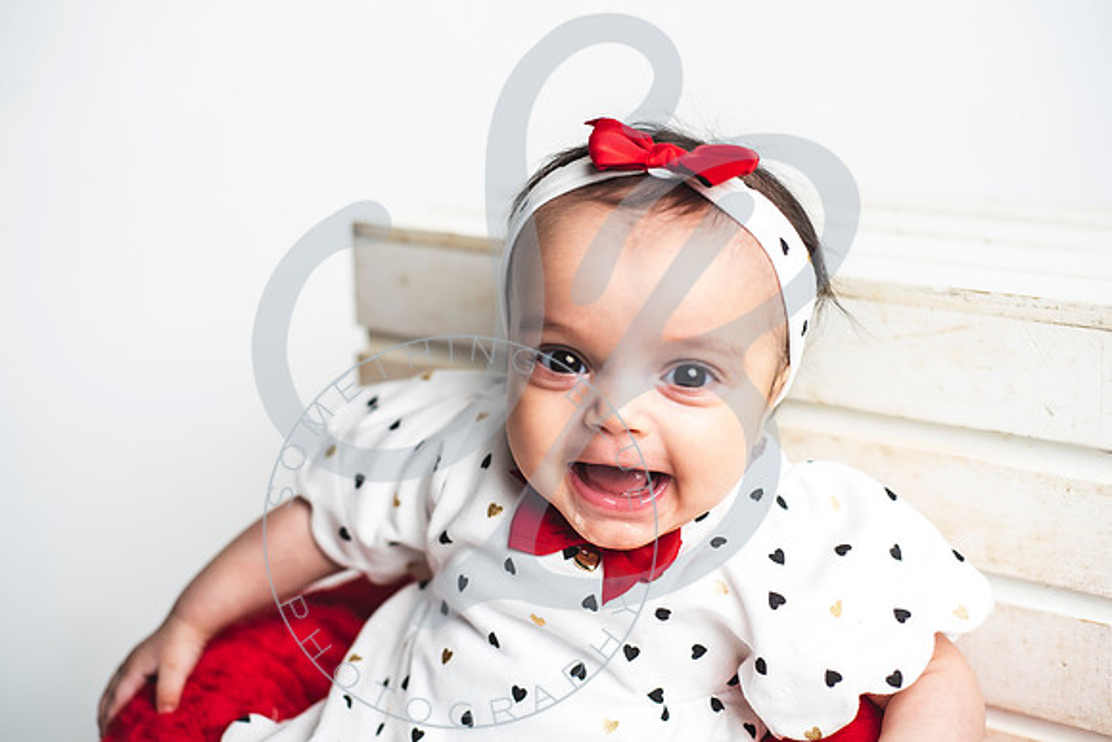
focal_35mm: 50
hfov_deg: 39.6
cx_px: 556
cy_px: 371
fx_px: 1545
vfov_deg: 27.0
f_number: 2.8
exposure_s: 1/200
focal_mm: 50
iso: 64
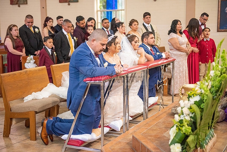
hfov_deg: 35.6
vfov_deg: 24.2
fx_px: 353
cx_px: 114
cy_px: 76
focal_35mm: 56
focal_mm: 56
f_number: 2.8
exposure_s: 1/160
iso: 2000
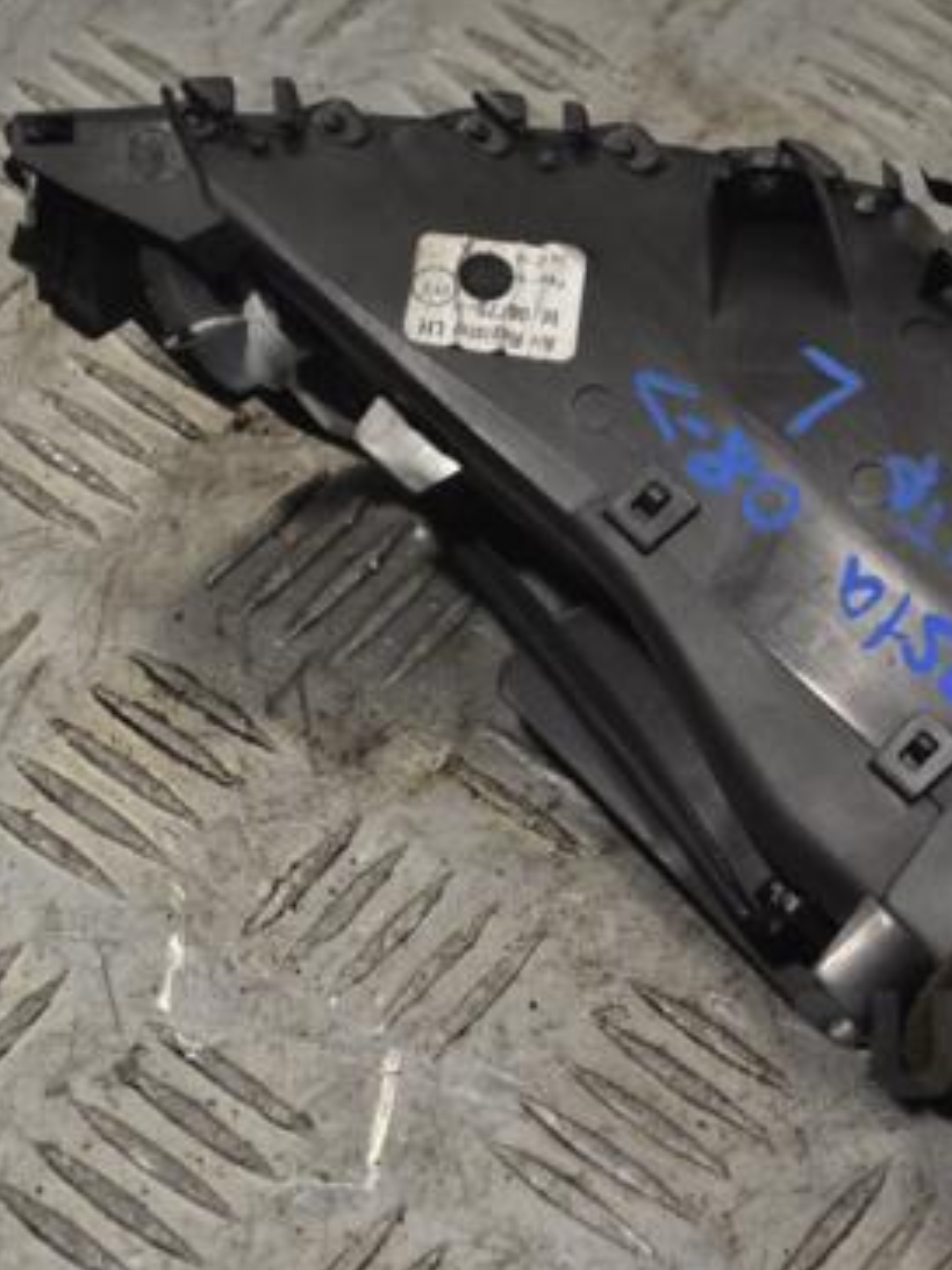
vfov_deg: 15.1
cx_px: 729
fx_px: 4796
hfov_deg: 11.3
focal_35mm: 131
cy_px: 579
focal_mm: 55
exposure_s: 1/100
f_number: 5.6
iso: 400
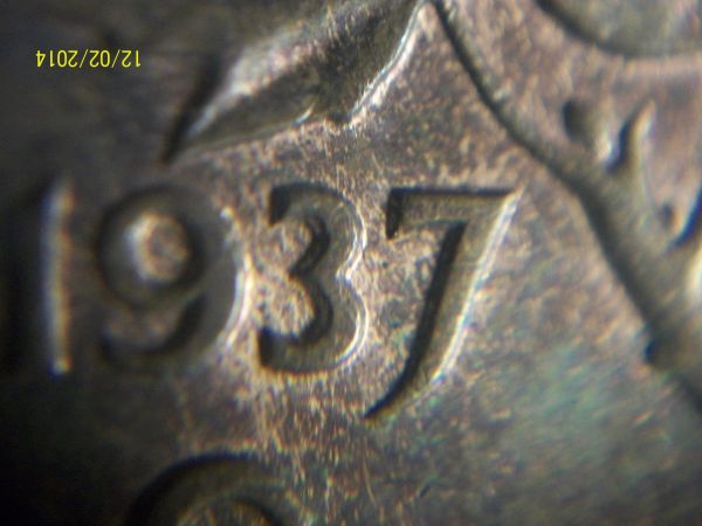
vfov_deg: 19.1
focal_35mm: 77
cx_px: 351
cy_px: 263
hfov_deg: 25.3
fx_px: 1562
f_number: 4.6
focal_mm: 13.7
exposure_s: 1/125
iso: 283
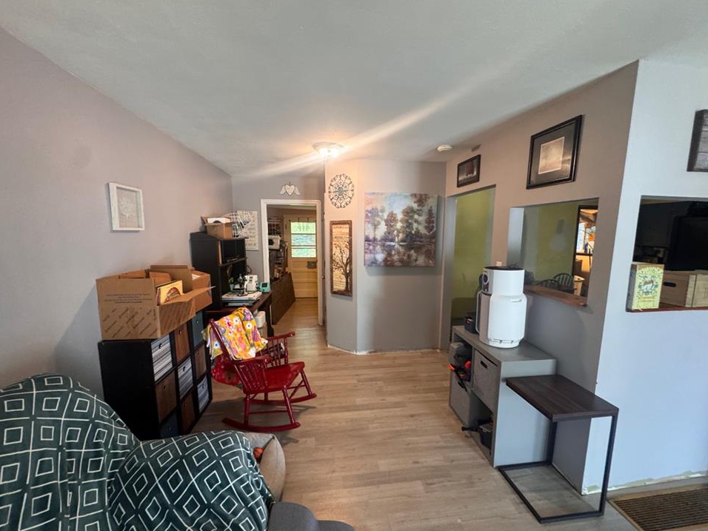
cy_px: 279
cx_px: 364
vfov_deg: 81.7
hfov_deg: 98.1
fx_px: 307
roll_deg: -2.5
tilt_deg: -9.4
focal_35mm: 15
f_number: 2.2
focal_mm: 2.22
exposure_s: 1/60
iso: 500
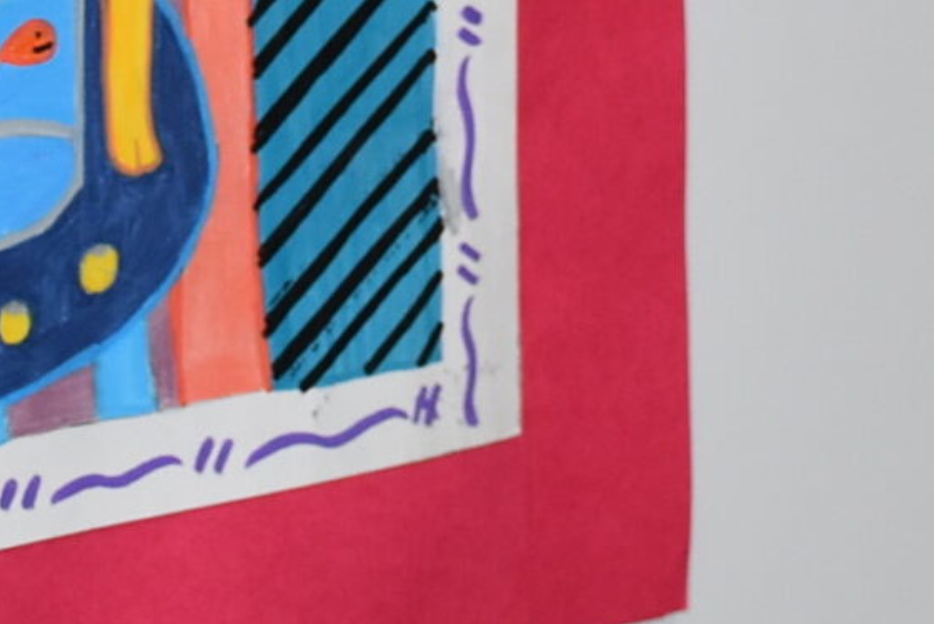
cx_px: 713
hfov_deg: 9.4
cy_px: -334
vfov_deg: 6.2
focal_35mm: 219
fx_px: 5686
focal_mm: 32
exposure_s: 1/100
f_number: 5
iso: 800
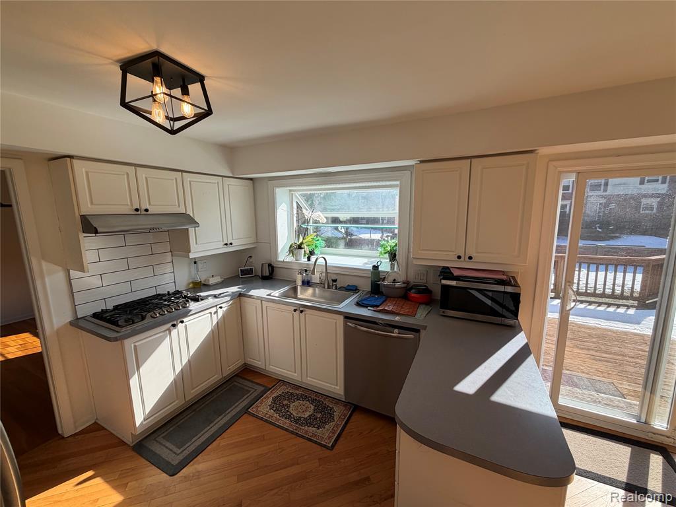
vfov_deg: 85.7
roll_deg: +0.7
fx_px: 273
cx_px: 338
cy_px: 254
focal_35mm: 14
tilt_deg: -9.0
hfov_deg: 102.1
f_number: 2.2
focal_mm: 2.22
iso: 64
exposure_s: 1/502
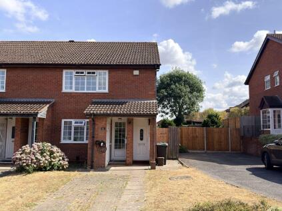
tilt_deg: +5.4
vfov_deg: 44.1
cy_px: 106
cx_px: 141
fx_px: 261
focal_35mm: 32
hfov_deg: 56.8
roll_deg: -0.2
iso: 64
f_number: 1.78
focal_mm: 6.76
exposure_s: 1/3610
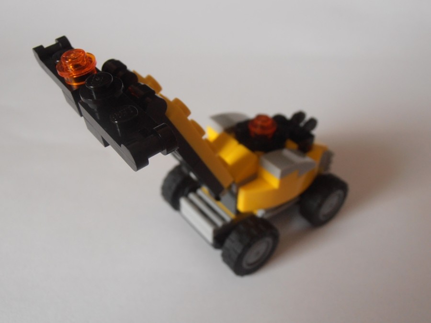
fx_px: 461
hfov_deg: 50.1
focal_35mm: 37
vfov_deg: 38.7
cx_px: 216
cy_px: 162
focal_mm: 6.61
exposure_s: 1/25
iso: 125
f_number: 3.9
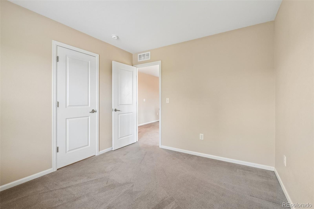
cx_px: 157
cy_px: 104
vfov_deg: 77.3
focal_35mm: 15
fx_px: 131
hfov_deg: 100.4
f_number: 8
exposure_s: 1/8
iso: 400
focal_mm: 10
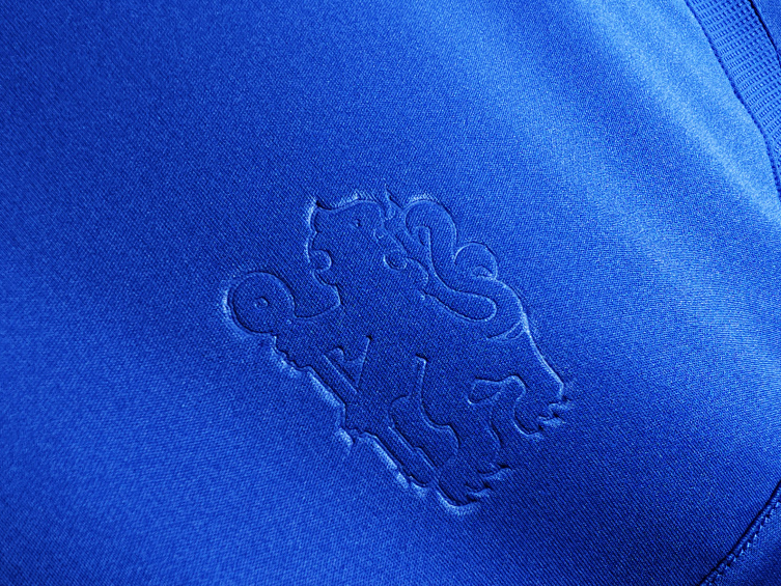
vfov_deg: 42.4
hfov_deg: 55.3
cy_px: 386
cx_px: 388
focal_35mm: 33
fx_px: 745
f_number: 2.2
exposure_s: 1/100
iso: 350
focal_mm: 2.59
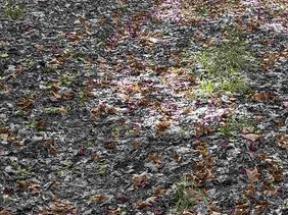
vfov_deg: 13.5
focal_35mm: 109
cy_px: 46
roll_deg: -1.2
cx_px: 290
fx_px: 906
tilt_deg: -11.3
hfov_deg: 17.6
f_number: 1.78
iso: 200
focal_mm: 6.76
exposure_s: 1/73
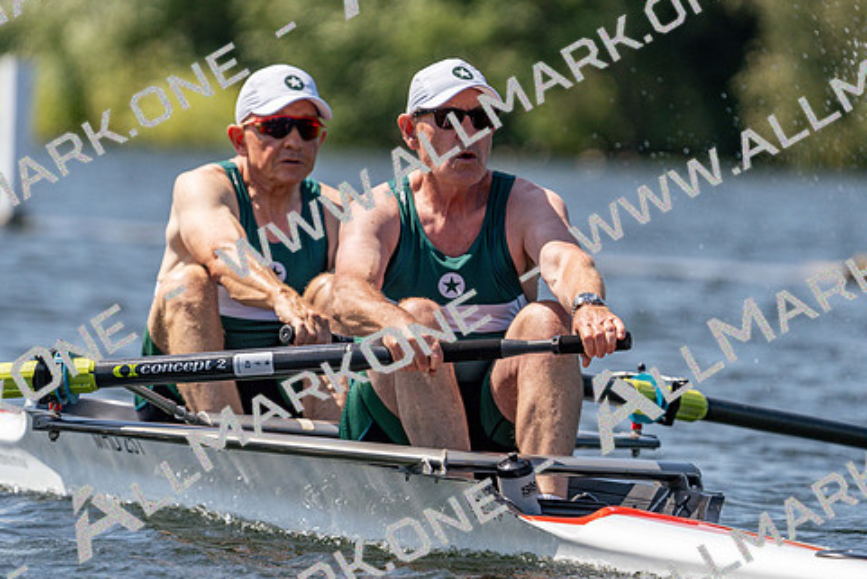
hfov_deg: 3.7
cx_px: 438
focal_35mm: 550
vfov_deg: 2.5
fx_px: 13249
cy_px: 284
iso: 320
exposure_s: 1/2000
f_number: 6.3
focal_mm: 456
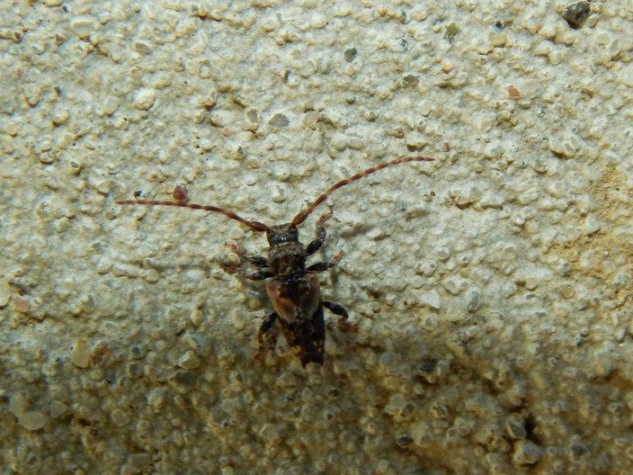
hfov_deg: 15.6
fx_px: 2304
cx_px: 290
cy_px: 247
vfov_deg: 11.8
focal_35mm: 126
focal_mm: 18.7
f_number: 9
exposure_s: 1/30
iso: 200
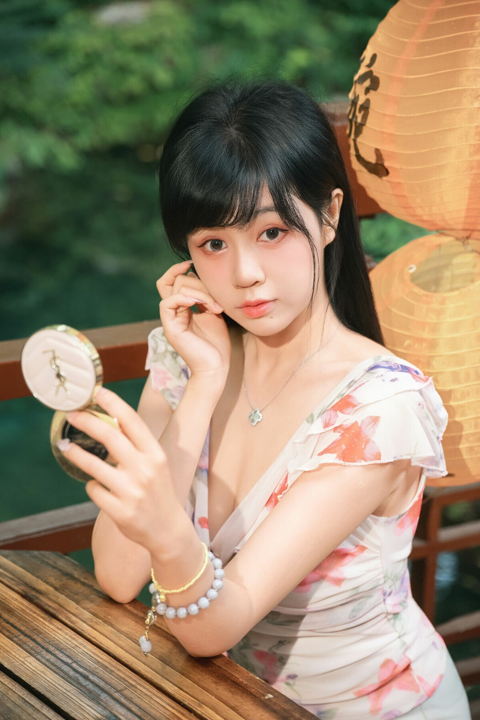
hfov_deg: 15.5
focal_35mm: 88
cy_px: 360
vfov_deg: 23.1
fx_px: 1759
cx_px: 240
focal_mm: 88
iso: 640
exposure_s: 1/125
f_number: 4
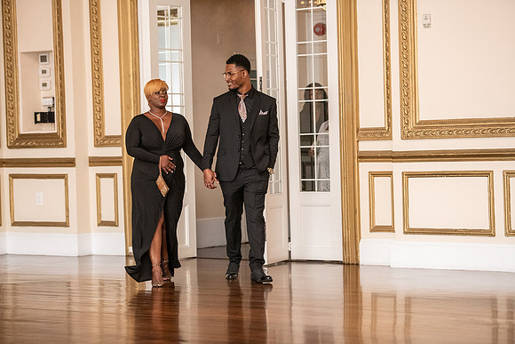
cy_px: 172
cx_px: 258
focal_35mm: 105
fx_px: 1502
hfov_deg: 19.5
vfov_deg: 13.0
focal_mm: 105
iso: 3200
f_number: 2.8
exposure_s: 1/500
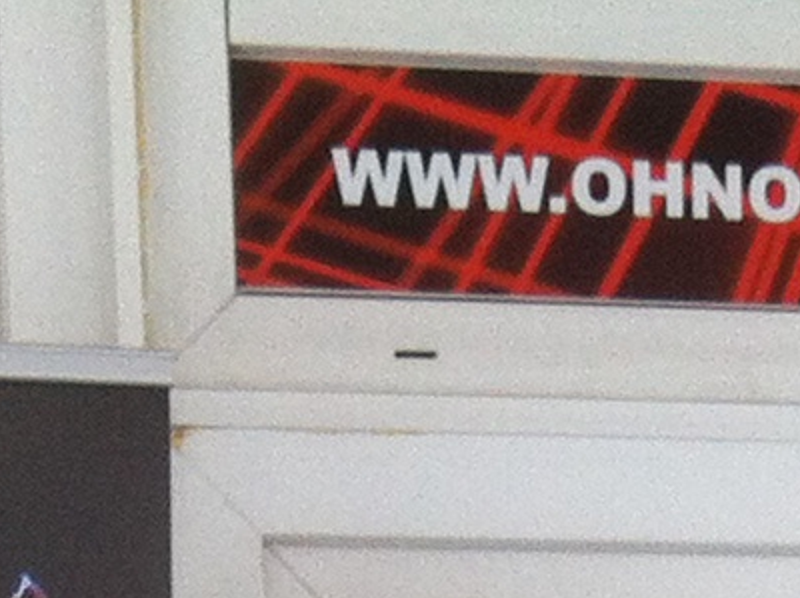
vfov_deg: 6.0
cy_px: 1902
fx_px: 5240
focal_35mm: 227
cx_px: 650
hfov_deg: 8.7
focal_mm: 3.85
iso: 80
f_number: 2.8
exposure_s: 1/15
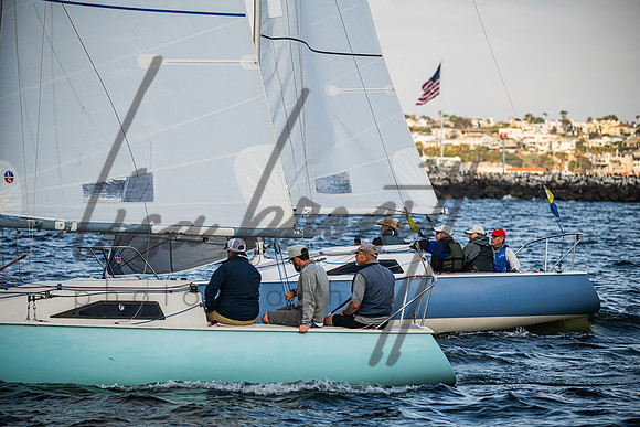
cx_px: 320
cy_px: 214
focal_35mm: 185
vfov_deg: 7.4
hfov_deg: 11.1
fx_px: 3290
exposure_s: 1/1600
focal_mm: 185
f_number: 5
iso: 400
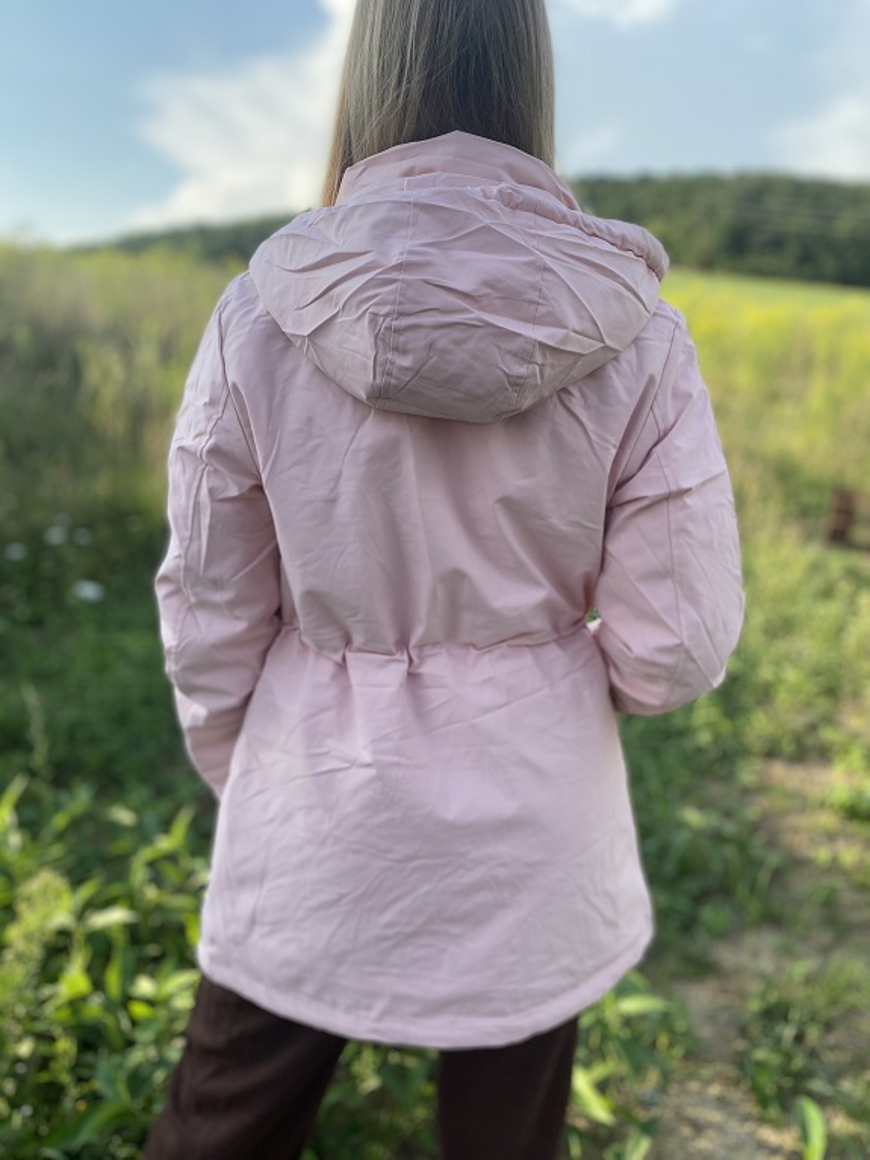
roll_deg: -1.2
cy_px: 580
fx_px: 872
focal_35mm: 26
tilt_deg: -11.7
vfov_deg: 67.3
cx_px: 435
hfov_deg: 53.1
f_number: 1.8
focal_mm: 4.25
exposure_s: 1/965
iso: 32
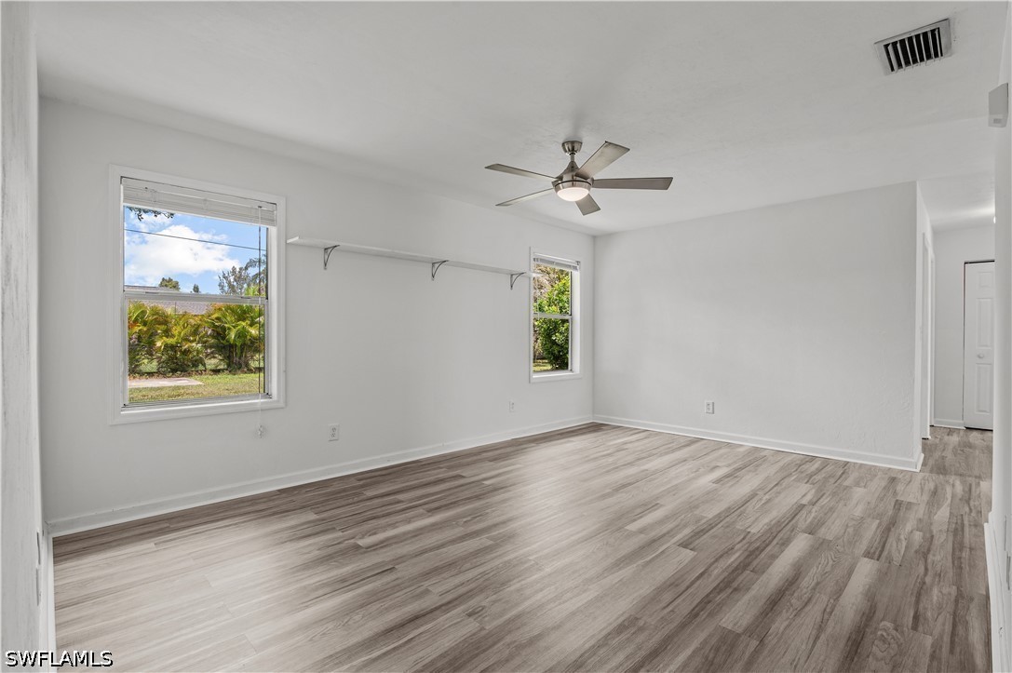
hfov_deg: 96.8
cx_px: 506
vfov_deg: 73.7
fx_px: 449
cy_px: 336
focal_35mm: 16
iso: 320
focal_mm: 16
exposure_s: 1/8
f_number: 8
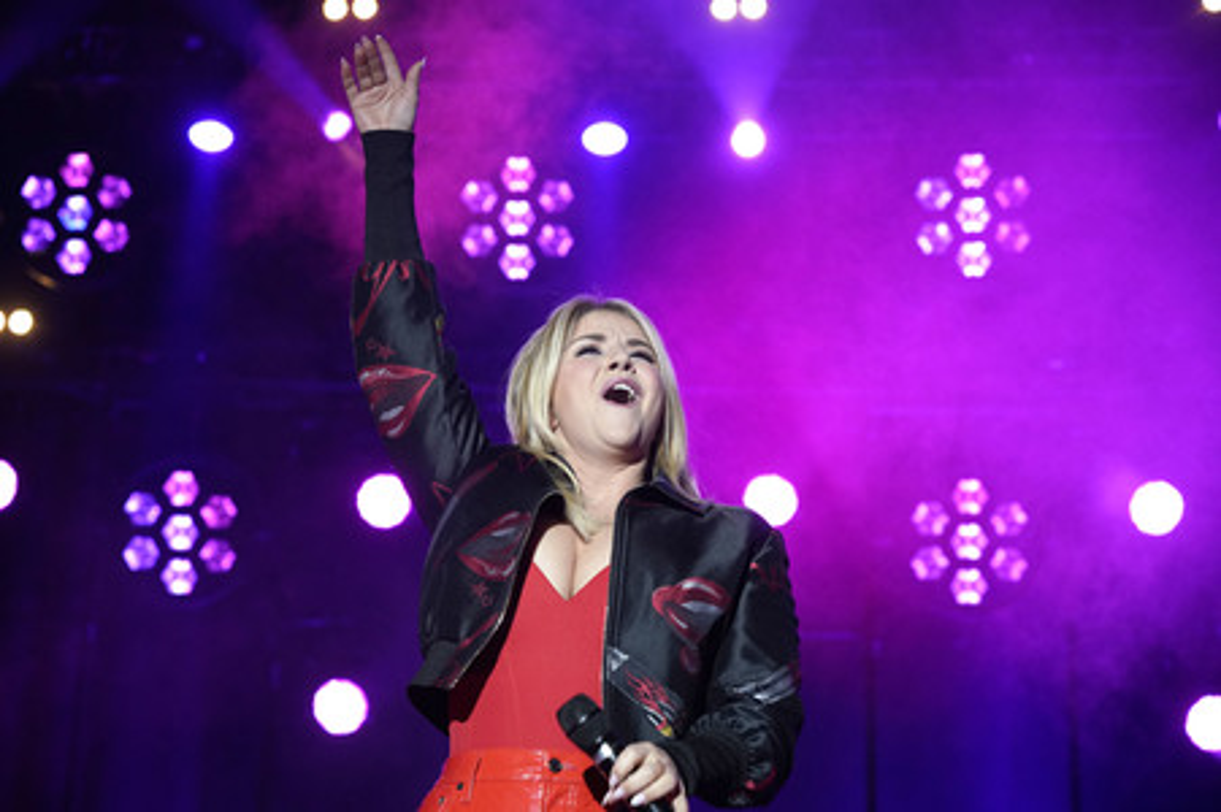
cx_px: 610
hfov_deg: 28.1
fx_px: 2440
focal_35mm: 72
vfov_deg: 18.9
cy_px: 406
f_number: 4.5
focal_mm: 72
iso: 2000
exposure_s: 1/200
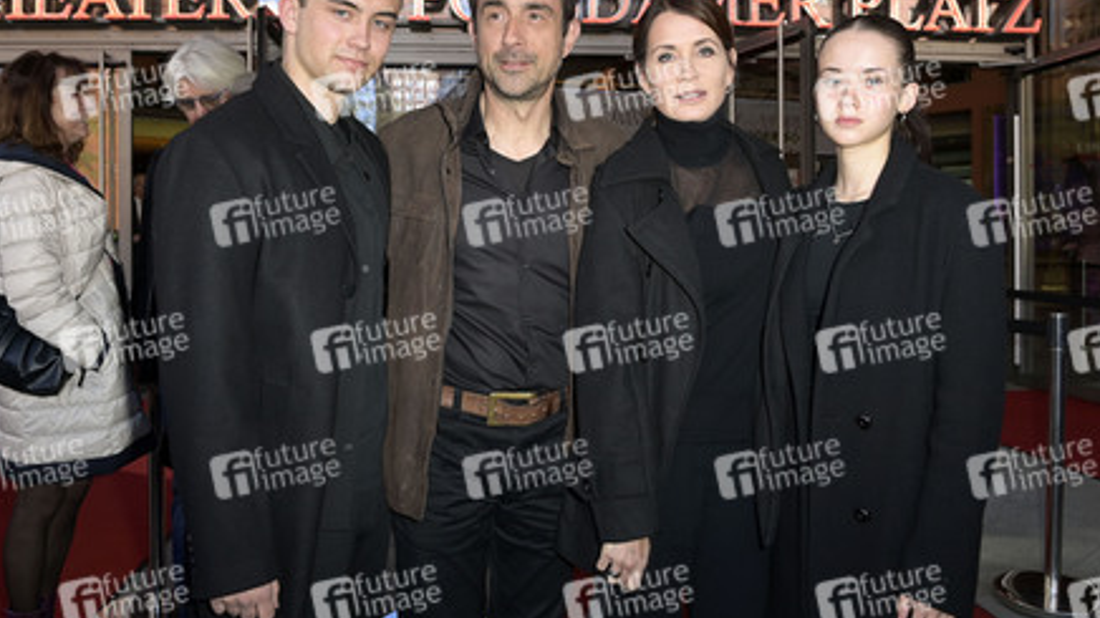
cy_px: 280
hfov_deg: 71.9
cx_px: 561
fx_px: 758
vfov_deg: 44.3
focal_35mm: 26
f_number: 6.3
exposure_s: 1/125
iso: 500
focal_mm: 24
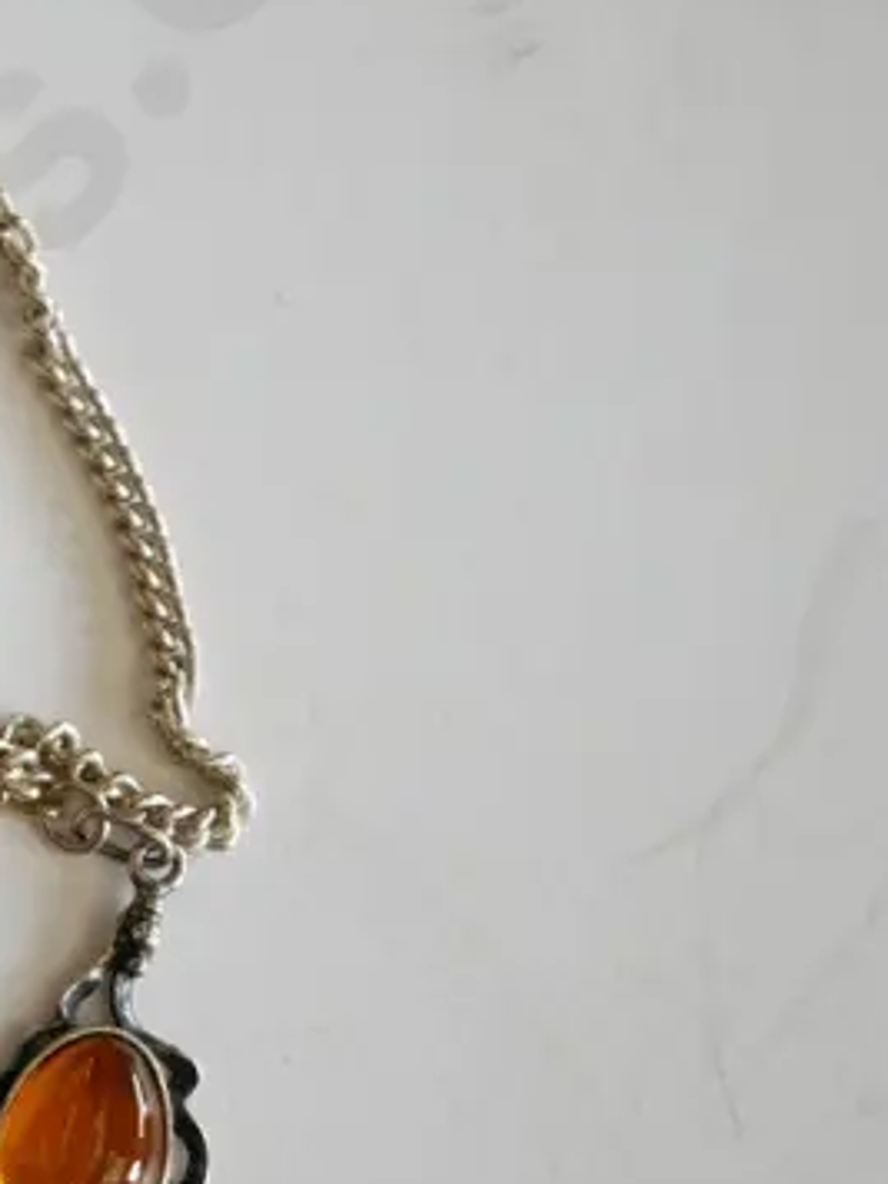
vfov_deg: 17.1
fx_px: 3933
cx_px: -376
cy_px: 698
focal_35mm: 115
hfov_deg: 12.4
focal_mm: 20
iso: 500
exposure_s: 1/60
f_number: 4.1
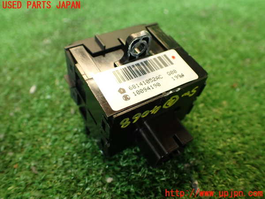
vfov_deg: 46.8
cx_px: 132
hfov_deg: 60.0
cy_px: 100
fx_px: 230
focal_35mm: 30
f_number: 2.3
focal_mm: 5.4
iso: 200
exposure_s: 1/30
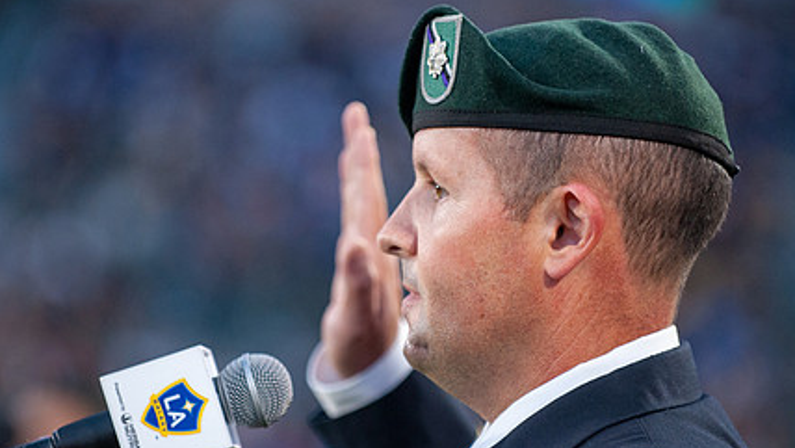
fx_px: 5229
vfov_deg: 4.9
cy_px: 264
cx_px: 357
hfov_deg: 8.7
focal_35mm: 248
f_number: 2.8
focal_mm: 175
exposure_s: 1/1000
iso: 1600
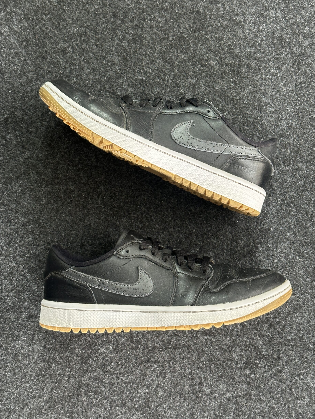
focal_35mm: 50
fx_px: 607
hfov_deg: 29.1
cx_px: 160
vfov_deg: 38.2
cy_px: 204
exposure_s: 1/50
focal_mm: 6.86
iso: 250
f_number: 1.78
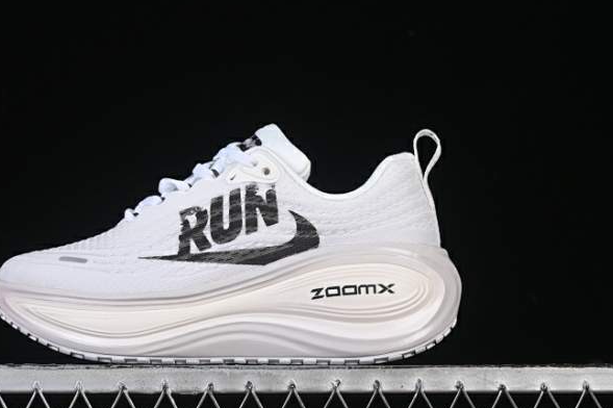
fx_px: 1583
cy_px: 208
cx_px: 240
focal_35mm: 93
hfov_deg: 21.9
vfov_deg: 14.7
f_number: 8
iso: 160
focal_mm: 50
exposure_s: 1/100
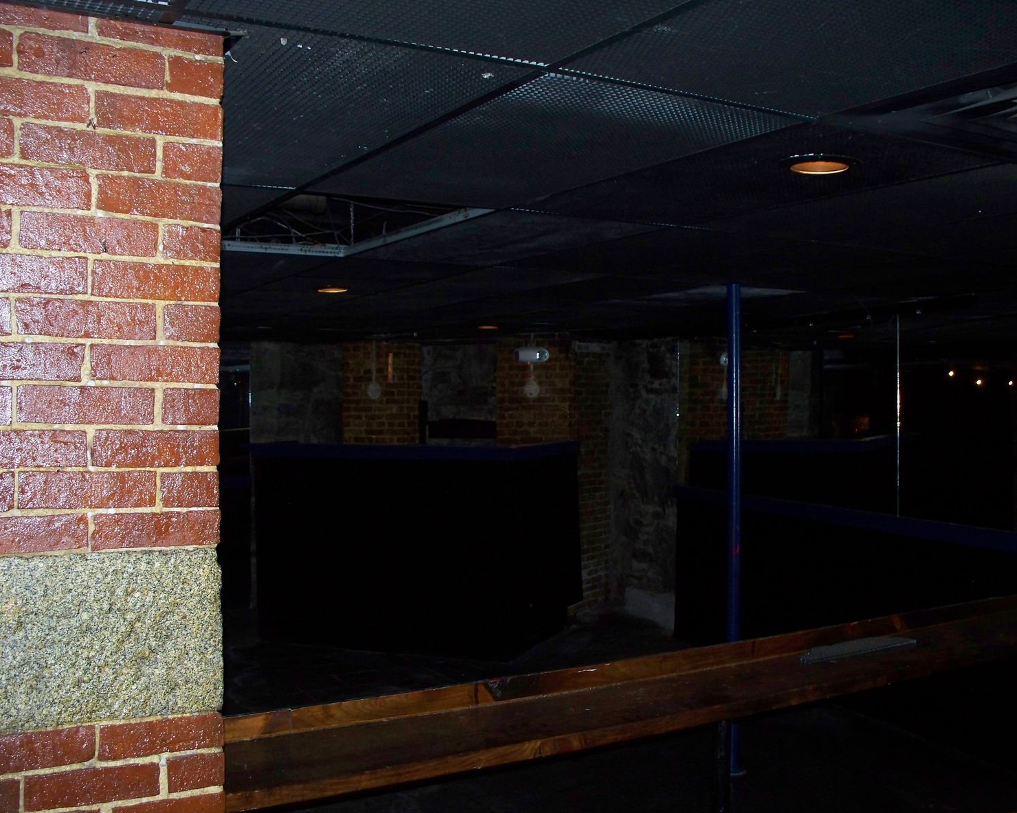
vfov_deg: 39.2
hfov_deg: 47.9
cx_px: 514
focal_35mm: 38
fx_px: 1144
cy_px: 407
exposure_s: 1/30
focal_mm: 7.54
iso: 200
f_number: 2.8
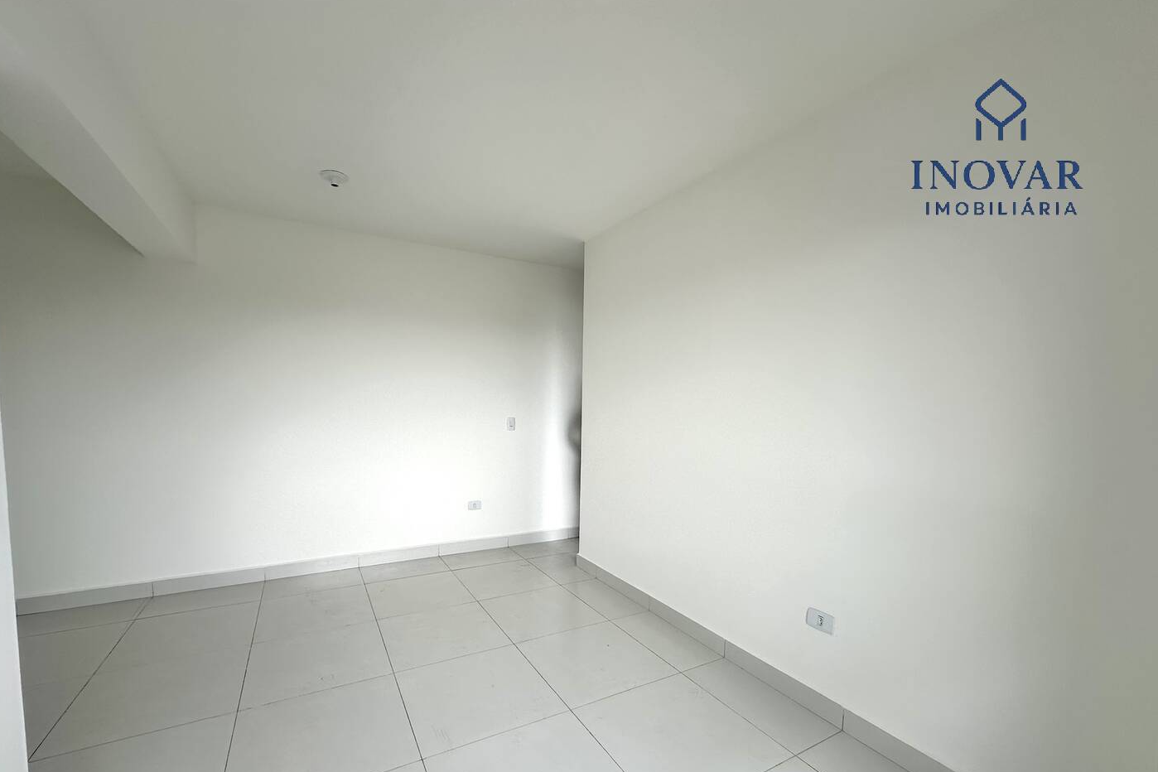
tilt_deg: -4.2
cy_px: 441
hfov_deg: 100.4
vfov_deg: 76.9
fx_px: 482
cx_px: 562
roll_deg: -2.6
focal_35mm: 15
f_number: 2.2
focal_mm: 2.22
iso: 40
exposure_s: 1/192
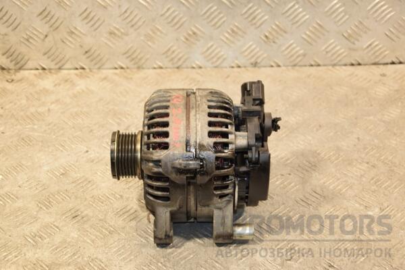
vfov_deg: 20.2
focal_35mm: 68
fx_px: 759
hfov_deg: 29.9
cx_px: 202
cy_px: 135
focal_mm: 45
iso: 800
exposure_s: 1/125
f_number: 4.8
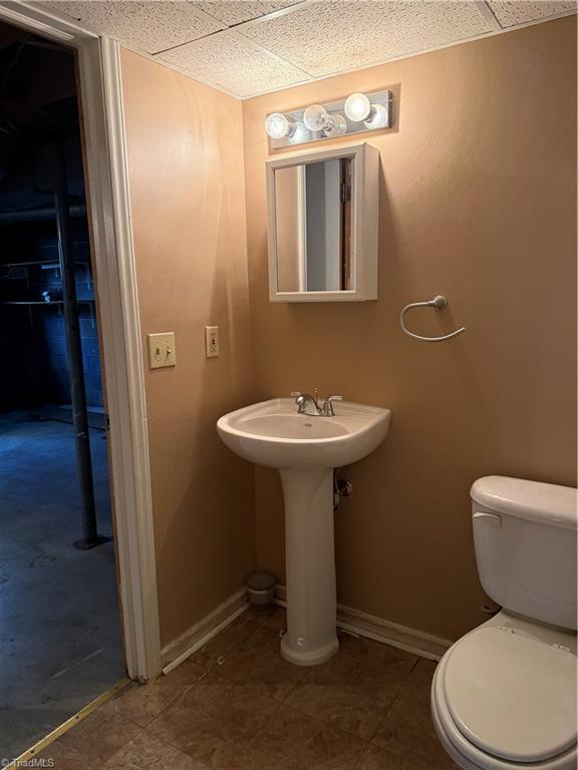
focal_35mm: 24
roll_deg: +1.4
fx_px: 534
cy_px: 385
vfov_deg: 71.6
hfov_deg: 56.8
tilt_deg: -9.1
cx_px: 289
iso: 320
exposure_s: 1/60
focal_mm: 6.76
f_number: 1.78
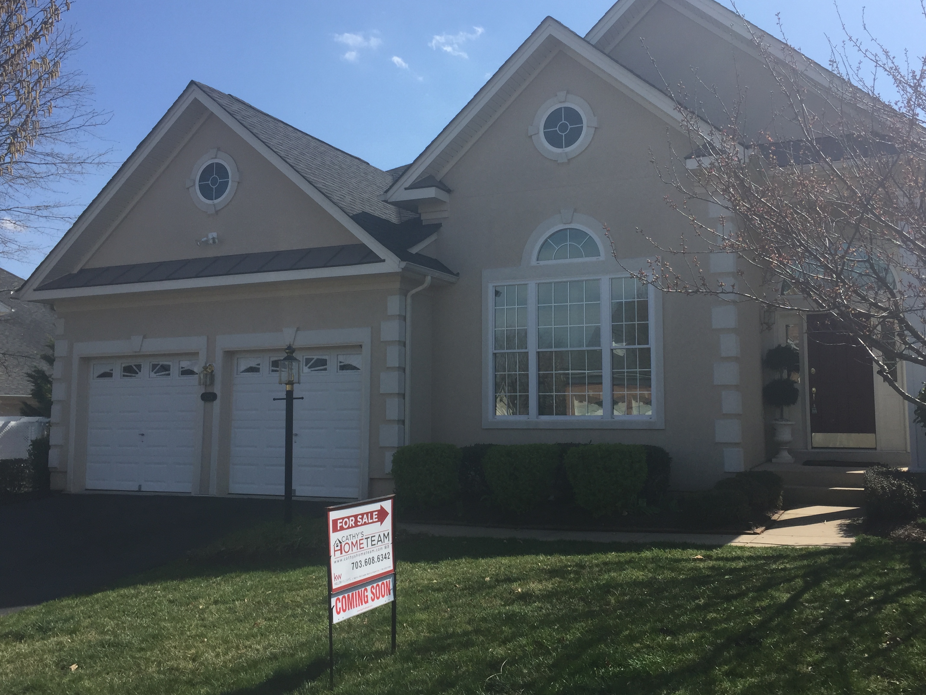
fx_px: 883
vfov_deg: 42.9
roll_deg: -1.0
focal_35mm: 33
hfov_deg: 55.2
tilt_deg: +5.0
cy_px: 329
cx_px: 517
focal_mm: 4.15
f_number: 2.2
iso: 32
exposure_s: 1/1799
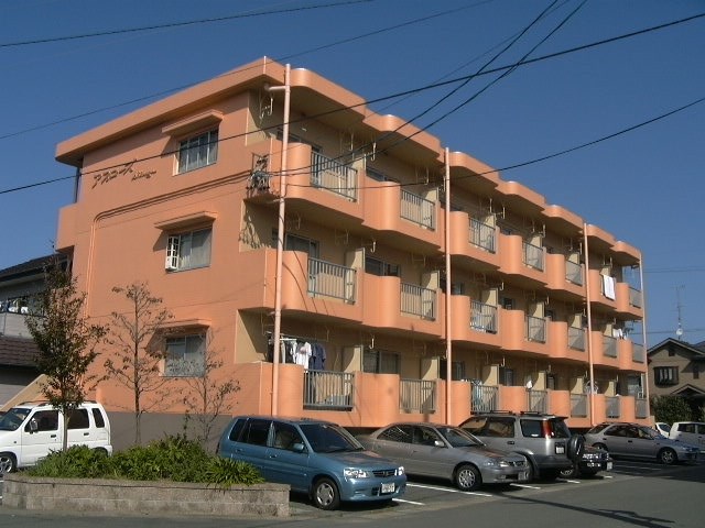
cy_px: 264
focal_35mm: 35
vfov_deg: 40.7
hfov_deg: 52.6
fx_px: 713
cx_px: 352
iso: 100
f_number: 8
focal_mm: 5.4
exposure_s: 1/377
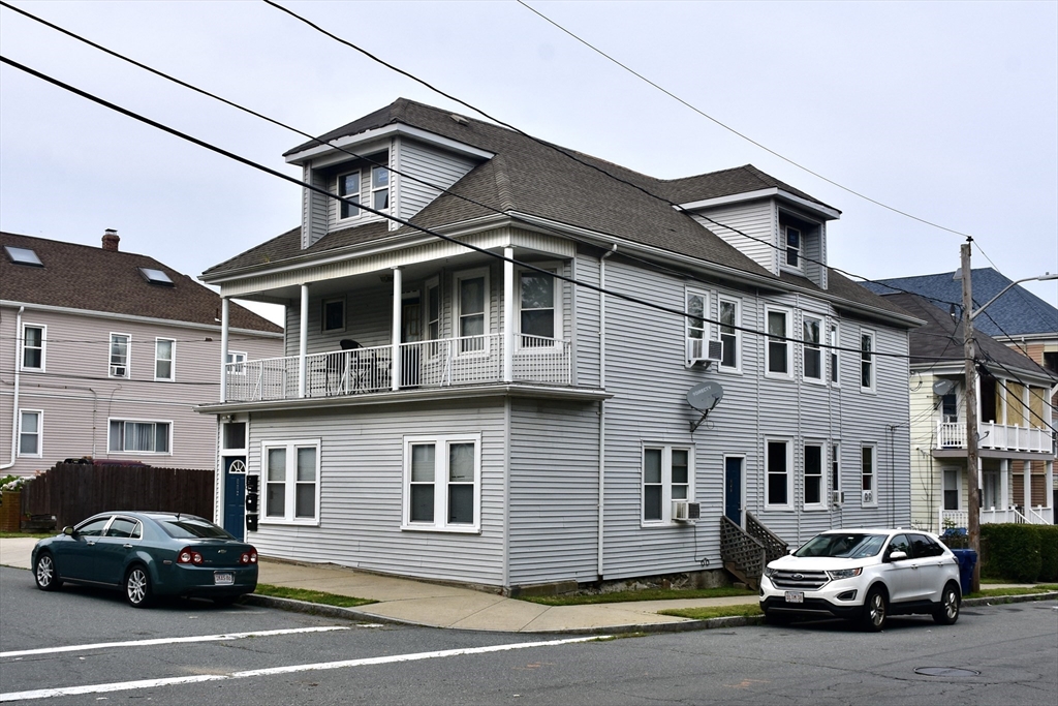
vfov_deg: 40.0
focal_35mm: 33
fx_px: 970
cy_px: 353
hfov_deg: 57.2
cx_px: 529
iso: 280
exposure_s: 1/500
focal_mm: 22
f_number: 8
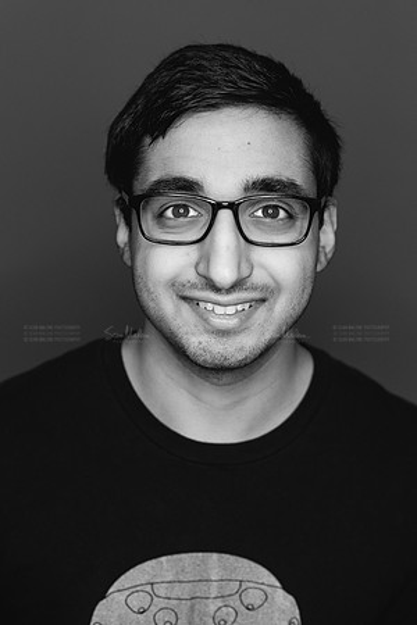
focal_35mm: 85
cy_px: 312
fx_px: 1477
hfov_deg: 16.1
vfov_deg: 23.9
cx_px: 208
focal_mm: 85
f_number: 3.5
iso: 2000
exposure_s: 1/250
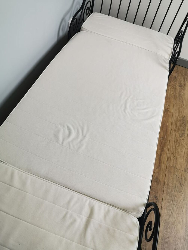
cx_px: 94
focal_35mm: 27
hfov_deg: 51.4
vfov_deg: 65.3
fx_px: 195
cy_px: 125
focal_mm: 5.58
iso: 64
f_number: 1.8
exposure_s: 1/100
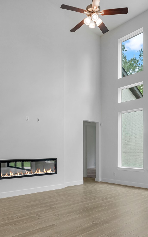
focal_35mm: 28
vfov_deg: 65.1
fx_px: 181
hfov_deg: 44.5
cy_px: 153
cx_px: 65
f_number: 9
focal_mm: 14
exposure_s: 1/15
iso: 250
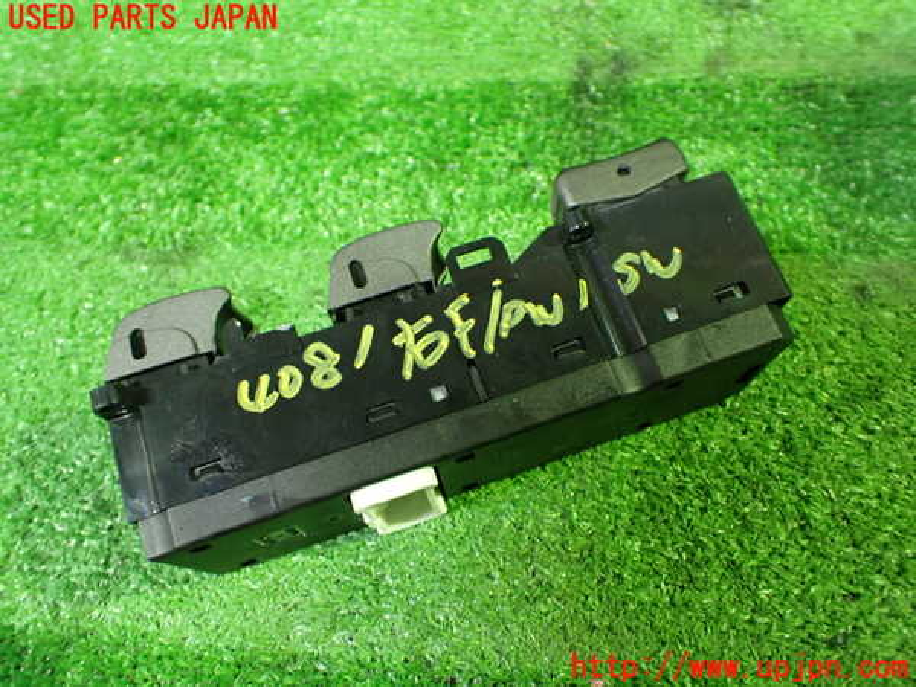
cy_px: 344
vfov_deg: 46.8
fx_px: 794
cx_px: 458
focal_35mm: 30
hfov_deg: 60.0
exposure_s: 1/30
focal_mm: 5.4
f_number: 2.3
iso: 800
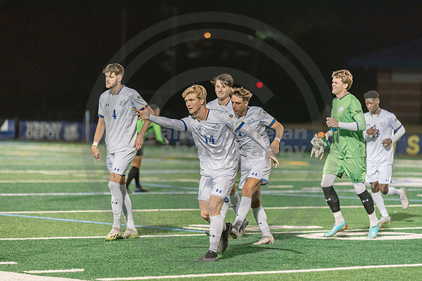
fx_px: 2345
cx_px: 211
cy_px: 140
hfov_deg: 10.3
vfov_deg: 6.9
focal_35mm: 200
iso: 2500
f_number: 2.8
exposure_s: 1/640
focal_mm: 200
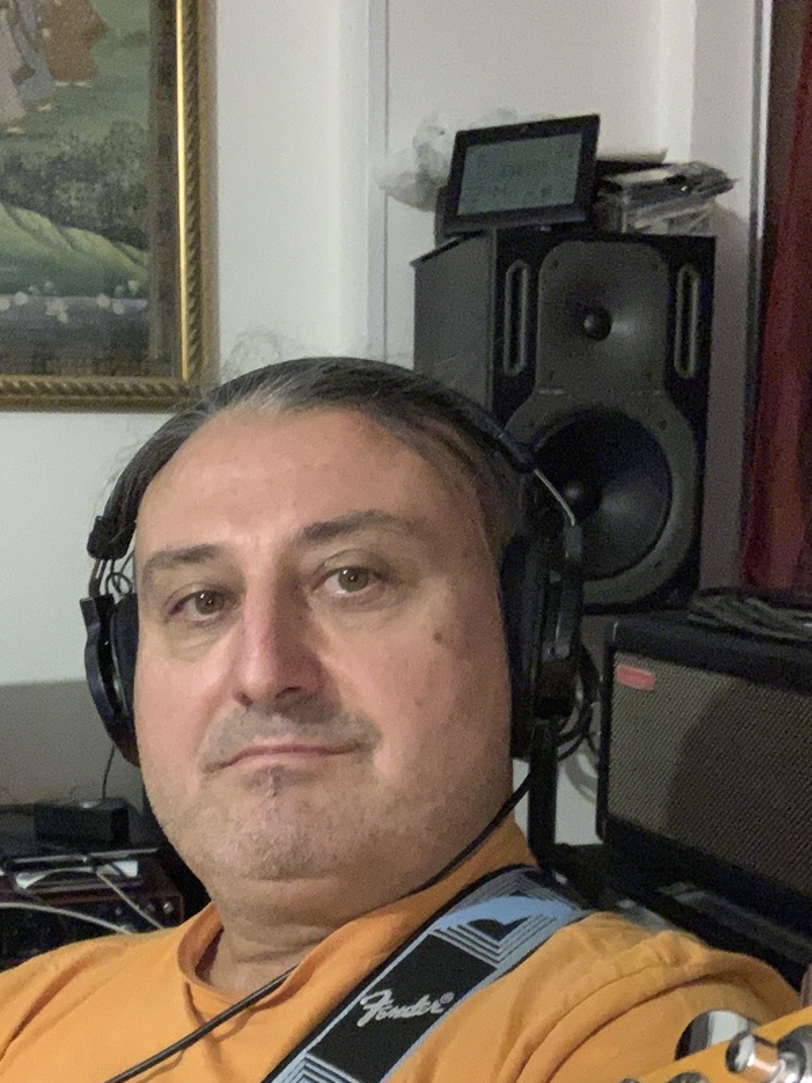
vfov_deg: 39.0
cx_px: 281
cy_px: 750
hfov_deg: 30.1
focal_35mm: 48
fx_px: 1501
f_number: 2.2
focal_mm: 2.87
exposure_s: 1/29
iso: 640
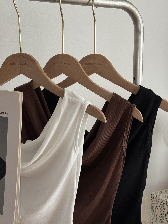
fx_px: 311
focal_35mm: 48
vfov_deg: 39.7
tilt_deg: -6.5
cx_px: 84
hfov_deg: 30.3
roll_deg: +0.0
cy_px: 112
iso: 100
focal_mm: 6.76
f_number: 1.78
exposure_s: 1/60
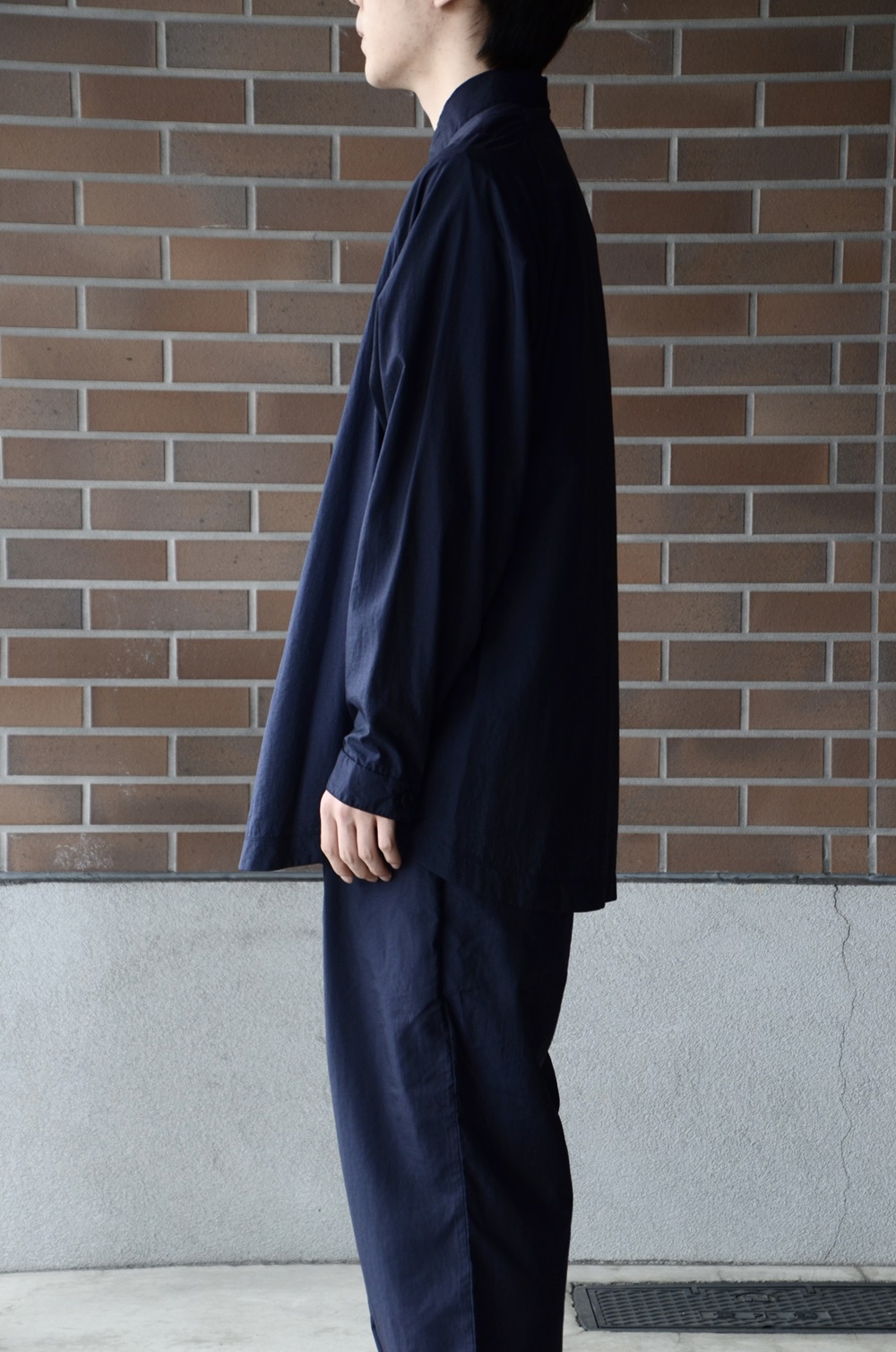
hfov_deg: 14.6
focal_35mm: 93
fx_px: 3486
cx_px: 448
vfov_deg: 21.9
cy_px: 676
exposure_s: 1/100
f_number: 5
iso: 320
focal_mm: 62
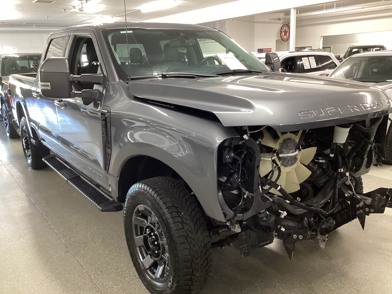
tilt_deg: -15.3
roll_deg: +1.6
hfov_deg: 58.4
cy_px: 147
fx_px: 351
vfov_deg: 45.4
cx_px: 196
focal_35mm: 31
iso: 250
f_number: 2.4
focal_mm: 3.3
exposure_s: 1/33
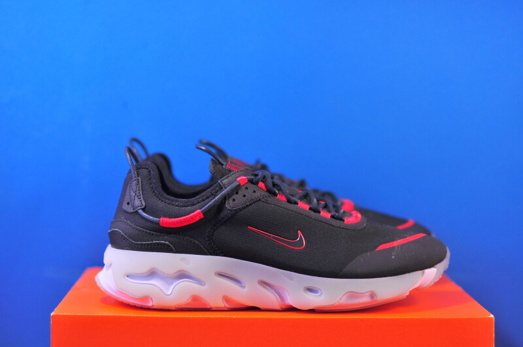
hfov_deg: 27.0
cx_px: 262
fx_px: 1088
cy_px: 174
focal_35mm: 75
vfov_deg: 18.1
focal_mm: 50
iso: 250
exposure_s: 1/320
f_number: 2
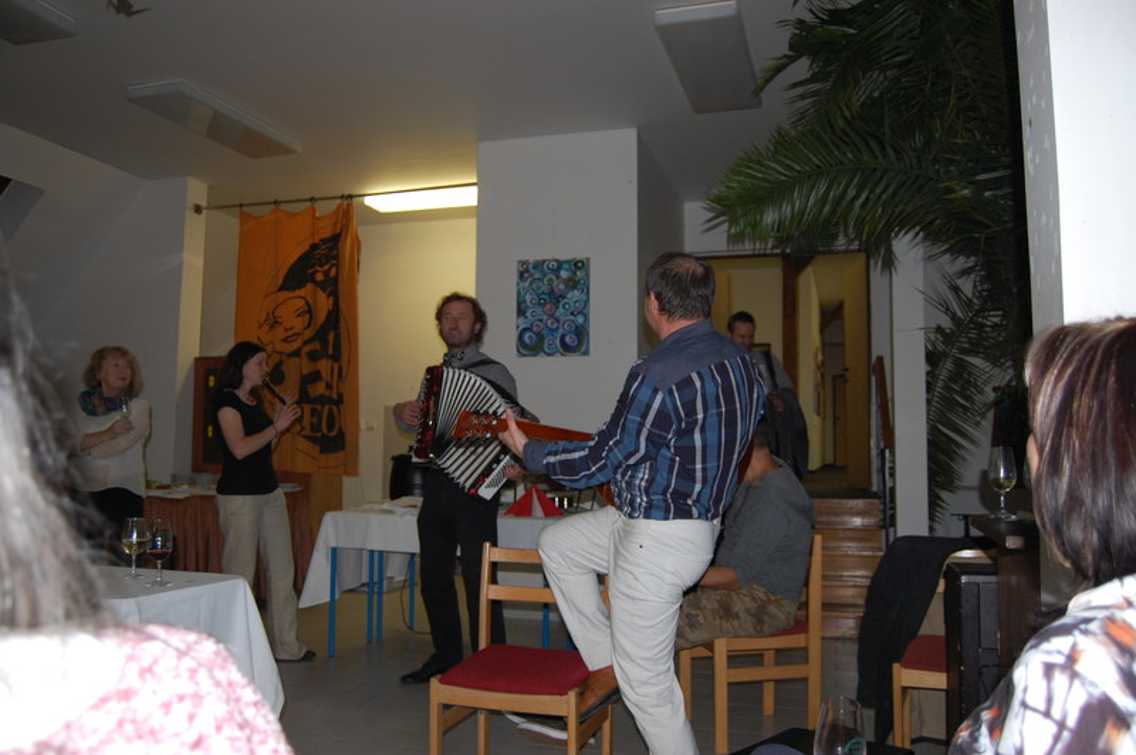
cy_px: 378
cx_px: 568
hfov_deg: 64.6
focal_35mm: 28
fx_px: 899
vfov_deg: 45.6
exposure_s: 1/60
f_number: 3.5
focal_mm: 19
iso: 400
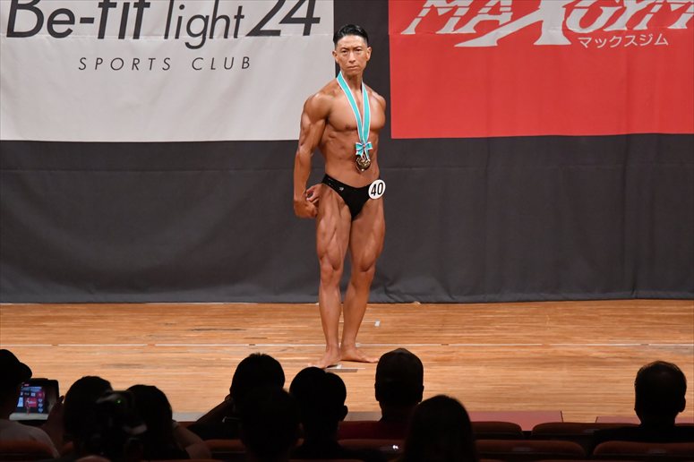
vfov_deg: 6.1
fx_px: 4335
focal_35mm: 225
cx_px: 347
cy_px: 231
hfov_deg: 9.2
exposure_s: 1/400
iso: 7200
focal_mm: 150
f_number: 5.6
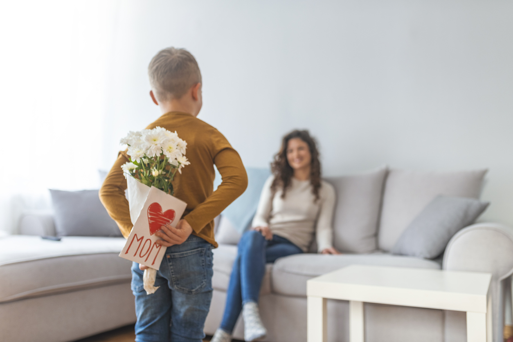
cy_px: 171
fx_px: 499
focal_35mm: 35
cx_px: 256
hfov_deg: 54.4
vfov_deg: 37.9
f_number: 2.2
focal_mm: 35
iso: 320
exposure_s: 1/100
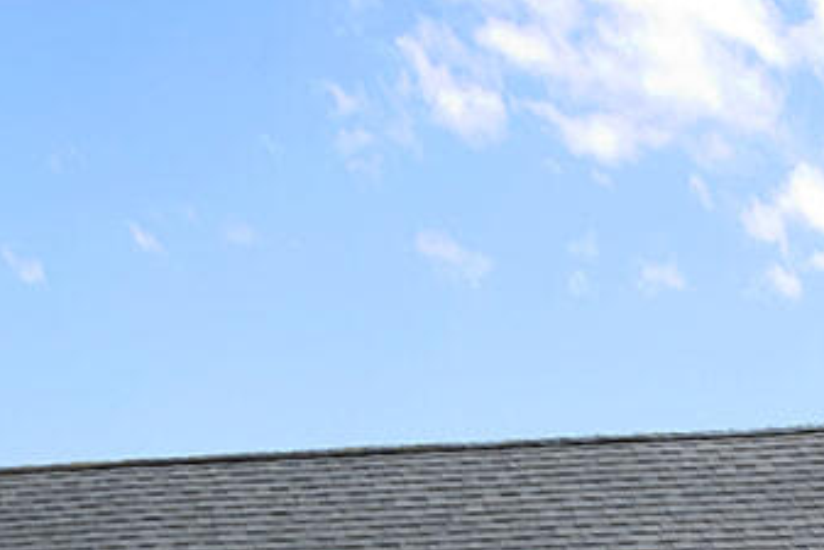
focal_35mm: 76
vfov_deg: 14.1
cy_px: 1204
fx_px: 1740
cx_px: -27
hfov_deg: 25.2
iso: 500
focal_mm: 16
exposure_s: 1/160
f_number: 22
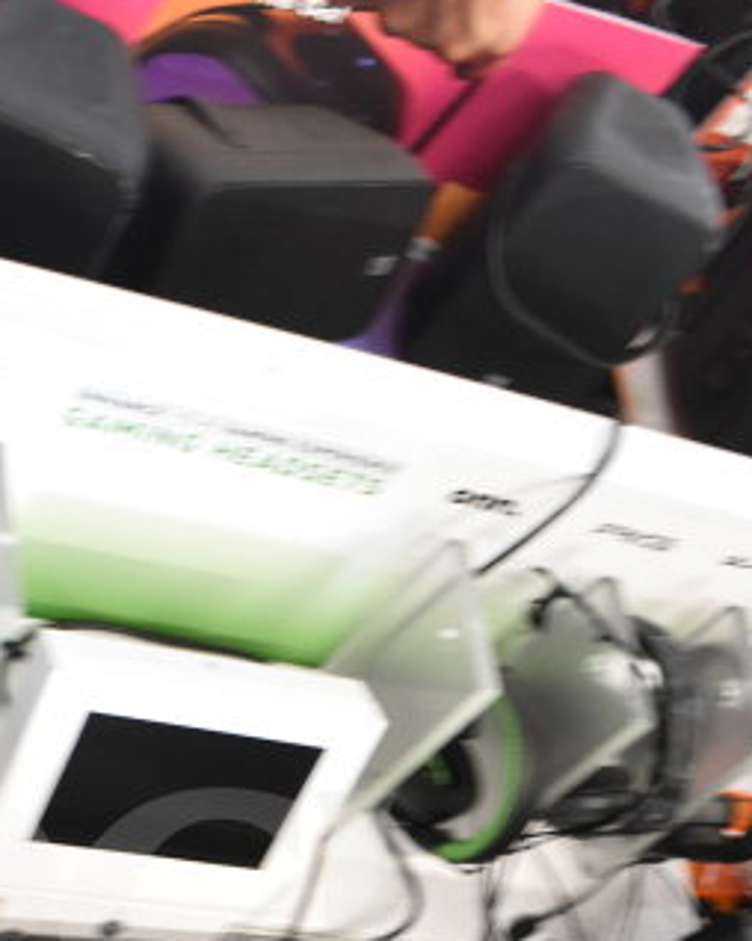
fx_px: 2033
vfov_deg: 24.4
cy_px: 1025
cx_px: 130
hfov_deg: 20.7
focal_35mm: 73
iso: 1600
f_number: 3.5
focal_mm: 18
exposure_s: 1/30
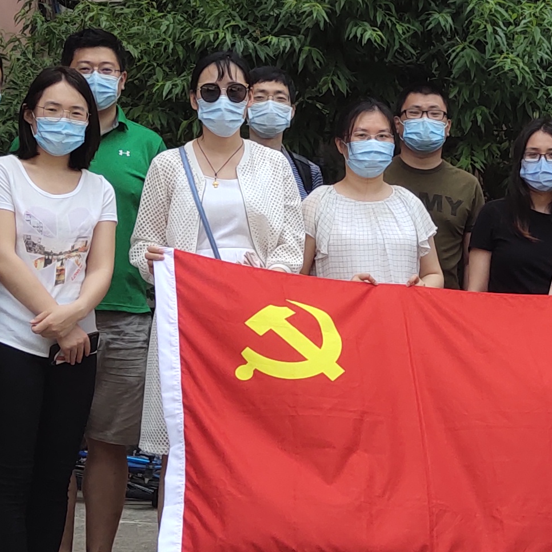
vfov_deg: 16.3
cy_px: 221
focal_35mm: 107
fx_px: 1930
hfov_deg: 16.1
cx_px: 473
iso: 50
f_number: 1.8
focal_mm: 4.27
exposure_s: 1/639
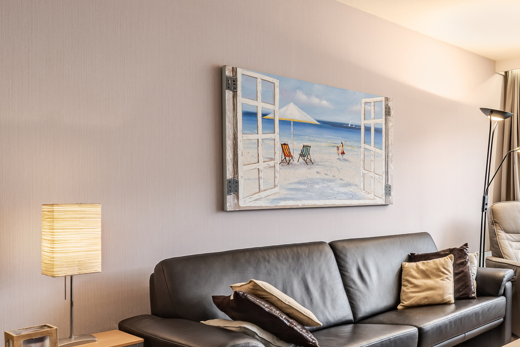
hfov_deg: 45.8
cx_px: 533
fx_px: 491
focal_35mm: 34
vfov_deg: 38.8
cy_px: 197
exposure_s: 1/40
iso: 250
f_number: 11
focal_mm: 16
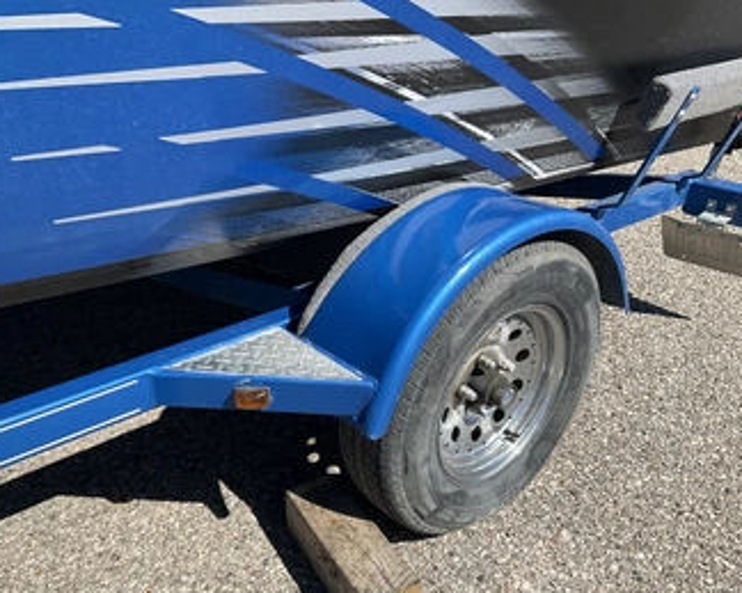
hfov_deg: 51.4
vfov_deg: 42.2
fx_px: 768
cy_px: 321
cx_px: 316
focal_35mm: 35
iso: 25
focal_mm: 3
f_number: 1.8
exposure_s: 1/1490
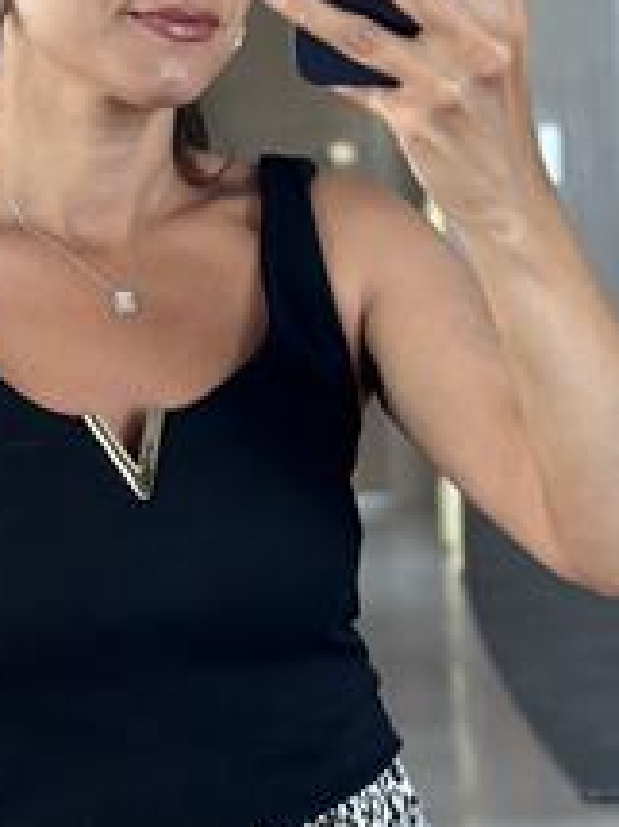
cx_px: 119
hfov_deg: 13.0
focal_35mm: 113
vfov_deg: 17.4
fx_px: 2697
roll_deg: +4.7
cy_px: 496
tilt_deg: -18.5
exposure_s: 1/67
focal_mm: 6.86
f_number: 1.78
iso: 125
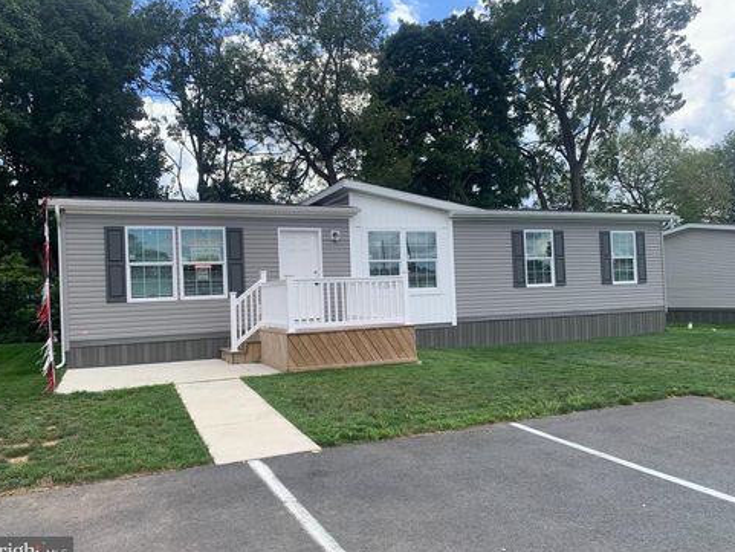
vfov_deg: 51.4
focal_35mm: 27
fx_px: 573
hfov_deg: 65.3
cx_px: 362
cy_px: 281
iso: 25
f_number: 1.8
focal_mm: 4.25
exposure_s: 1/1088
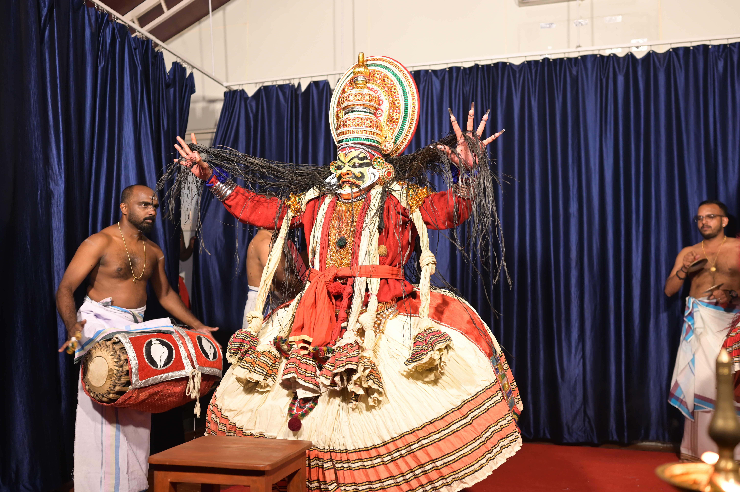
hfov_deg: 54.5
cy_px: 246
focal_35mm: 35
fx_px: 719
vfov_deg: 37.8
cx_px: 370
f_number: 2.8
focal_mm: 35
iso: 1000
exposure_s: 1/200
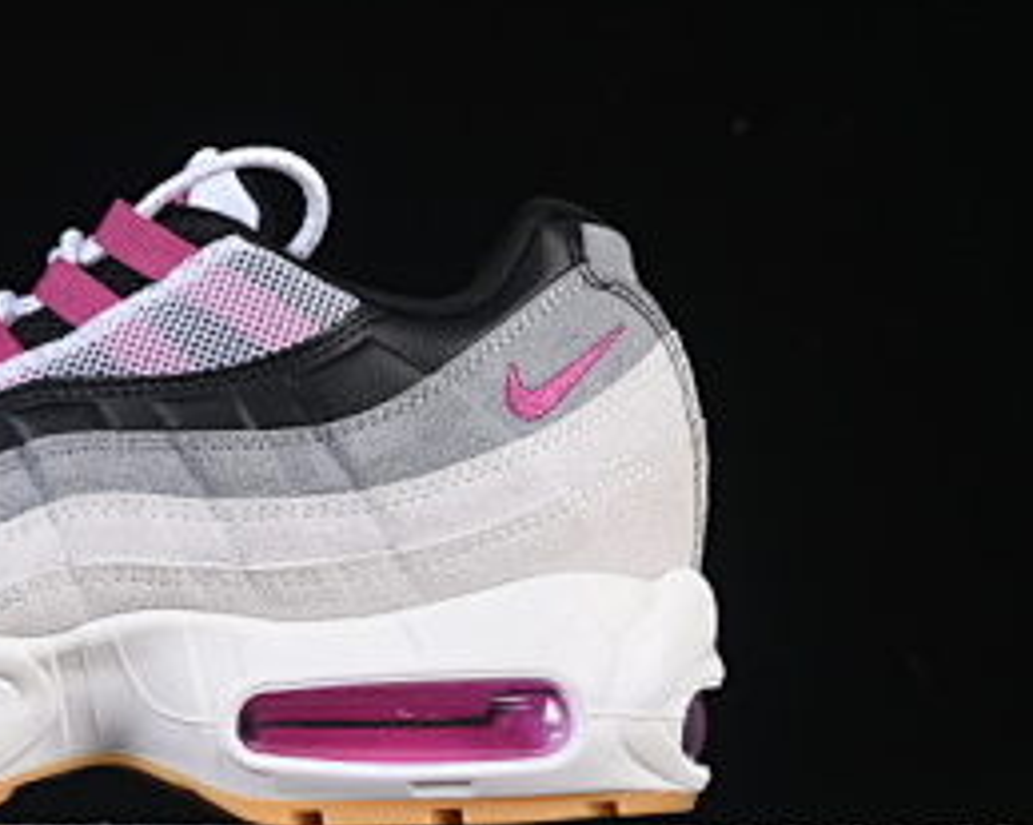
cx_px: 64
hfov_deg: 14.0
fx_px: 4156
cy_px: 416
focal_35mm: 136
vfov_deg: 11.3
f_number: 8
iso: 160
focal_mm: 50
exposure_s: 1/80
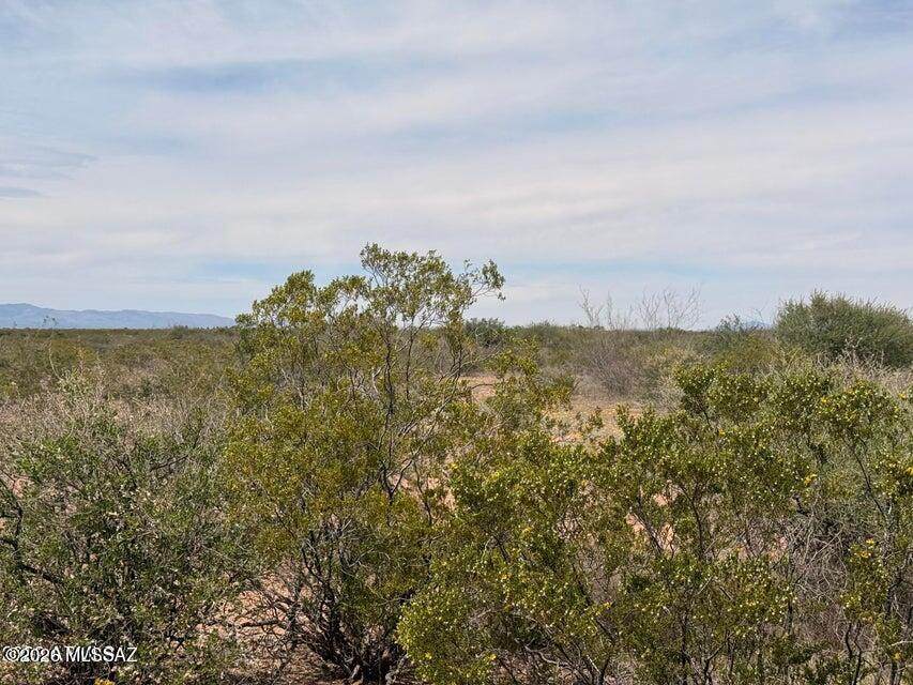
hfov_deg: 39.7
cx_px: 456
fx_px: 1266
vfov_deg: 30.3
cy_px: 342
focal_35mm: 48
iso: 64
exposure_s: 1/9901
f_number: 1.78
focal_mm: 6.76
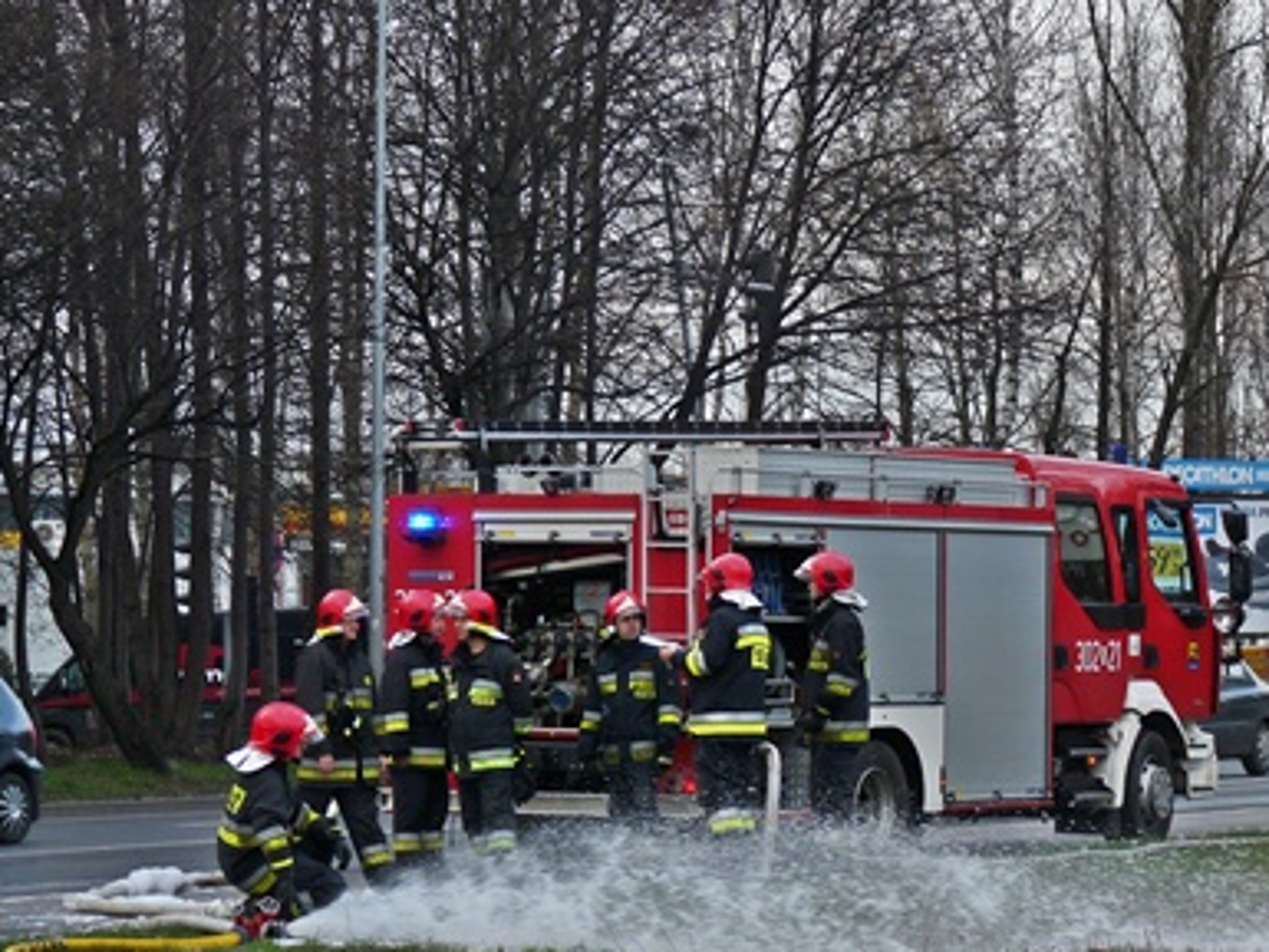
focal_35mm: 170
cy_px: 488
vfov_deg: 8.7
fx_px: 6234
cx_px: 949
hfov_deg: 11.6
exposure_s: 1/320
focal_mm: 19.4
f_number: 3.6
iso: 100
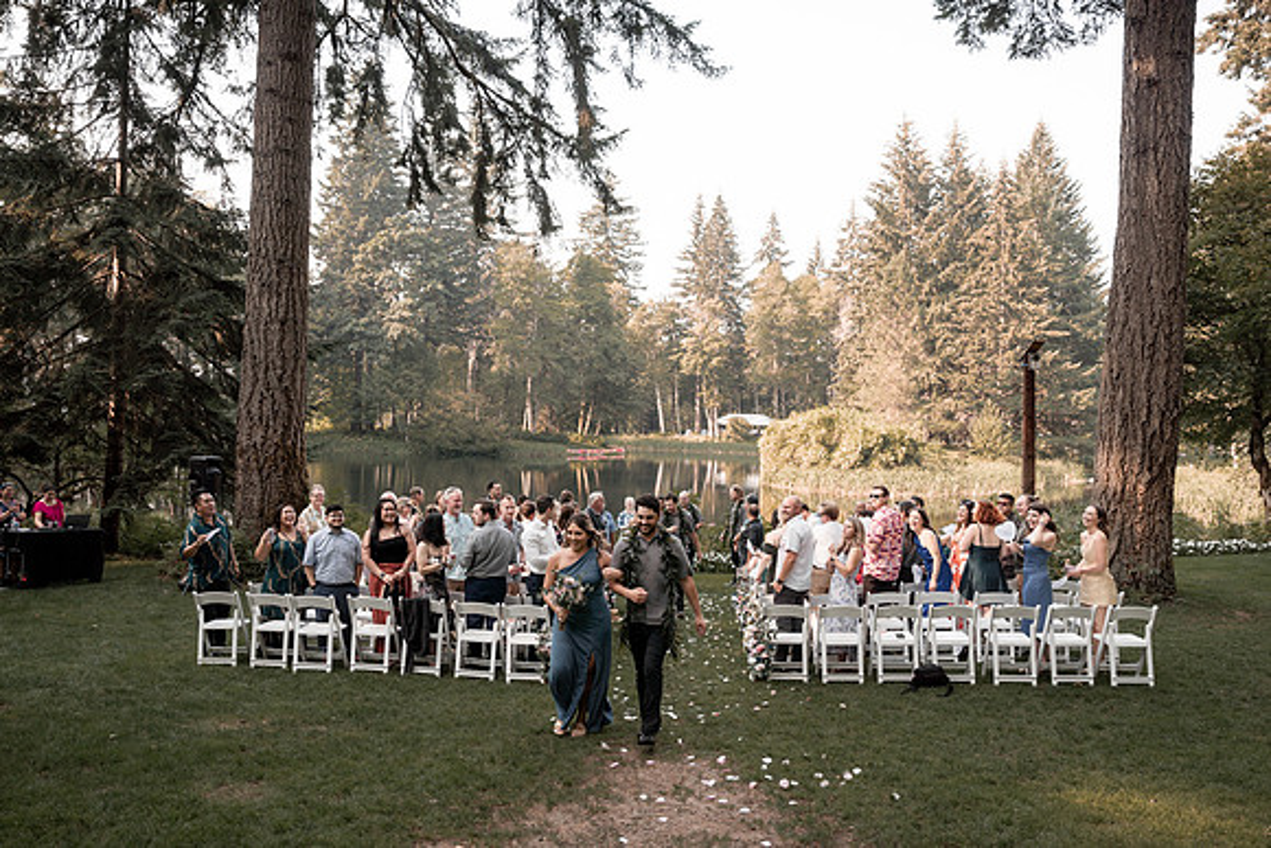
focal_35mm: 25
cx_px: 636
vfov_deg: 51.3
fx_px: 882
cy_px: 424
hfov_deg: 71.5
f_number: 2.8
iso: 200
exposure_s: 1/800
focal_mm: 24
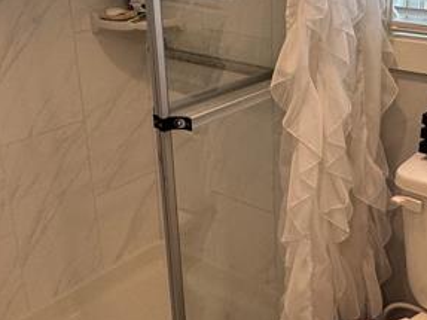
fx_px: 617
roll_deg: -0.1
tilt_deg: -20.0
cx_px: 295
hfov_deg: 37.7
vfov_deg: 28.9
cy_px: 113
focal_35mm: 50
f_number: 2.2
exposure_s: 1/120
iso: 100
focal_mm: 2.22
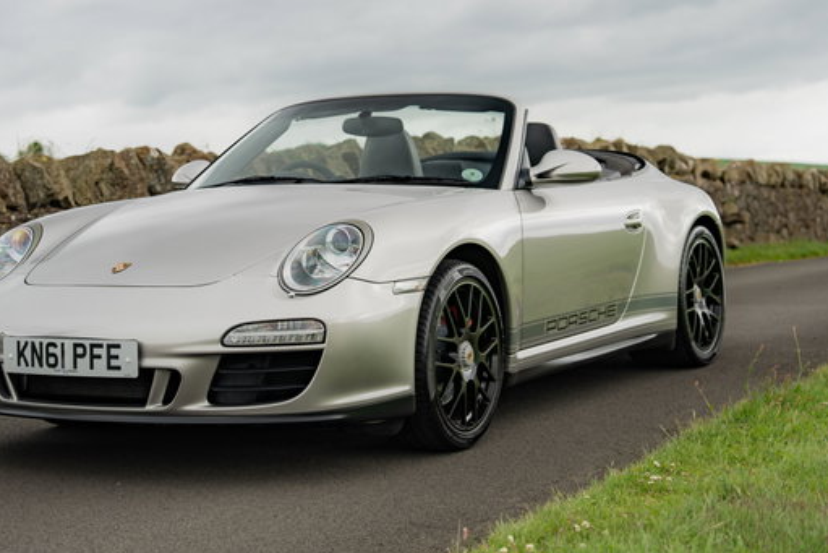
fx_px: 1725
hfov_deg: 27.0
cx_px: 385
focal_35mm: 75
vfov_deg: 18.2
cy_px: 195
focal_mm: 50
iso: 160
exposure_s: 1/400
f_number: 2.8
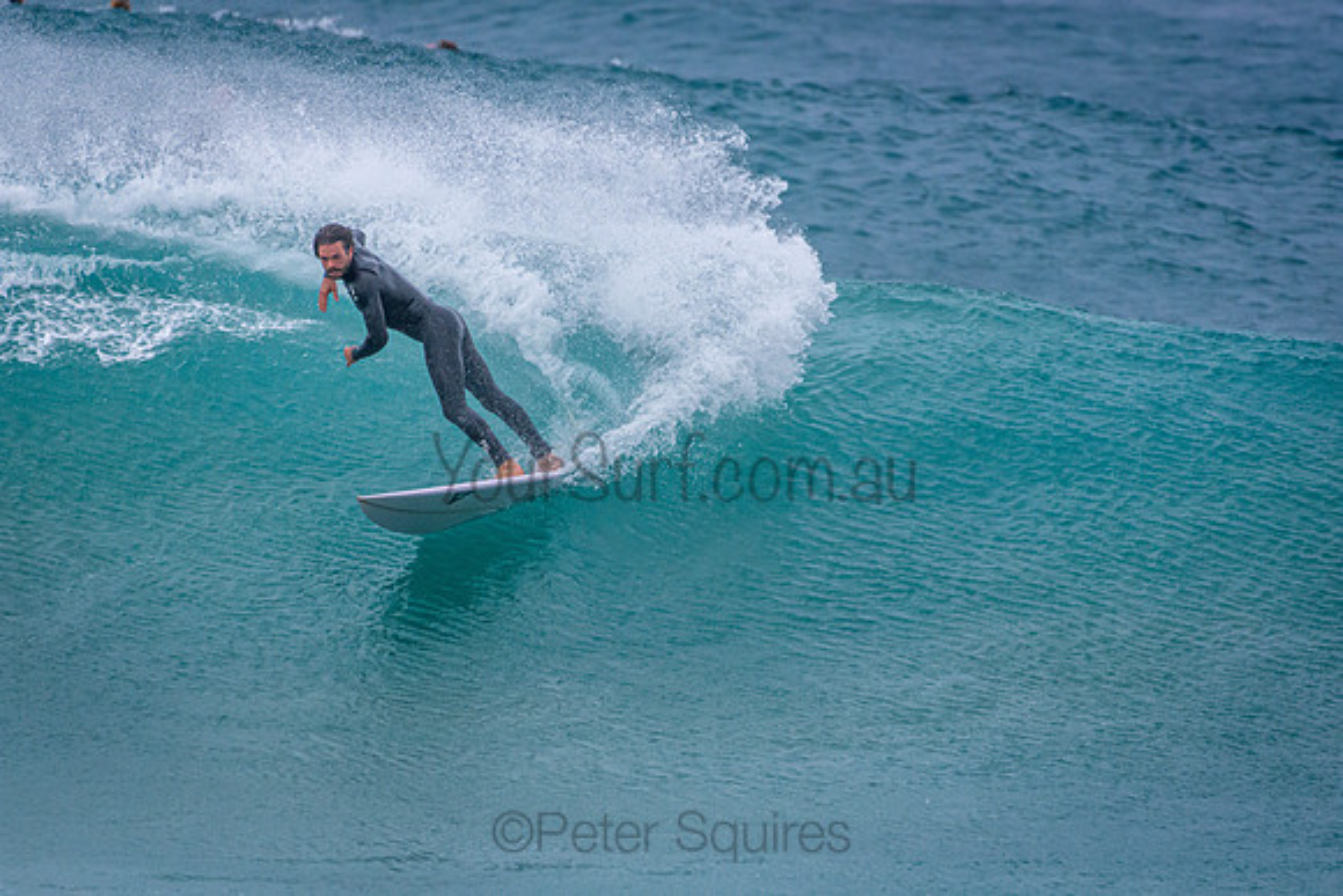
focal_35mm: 750
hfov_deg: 2.7
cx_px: 672
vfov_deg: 1.8
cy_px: 448
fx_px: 27984
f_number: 5.6
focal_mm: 500
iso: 1000
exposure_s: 1/2500
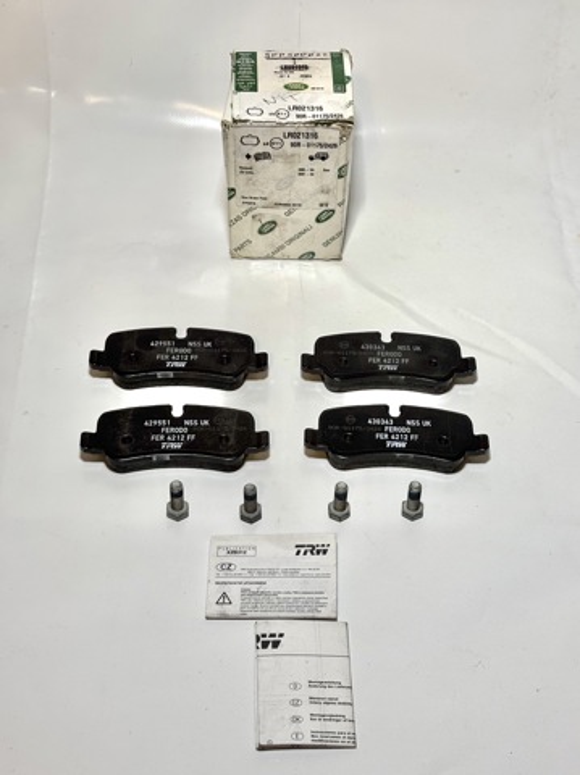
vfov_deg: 36.9
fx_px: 1164
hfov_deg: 28.0
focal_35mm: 52
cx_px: 290
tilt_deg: -49.7
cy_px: 388
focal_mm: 5.96
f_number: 1.6
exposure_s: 1/100
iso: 32
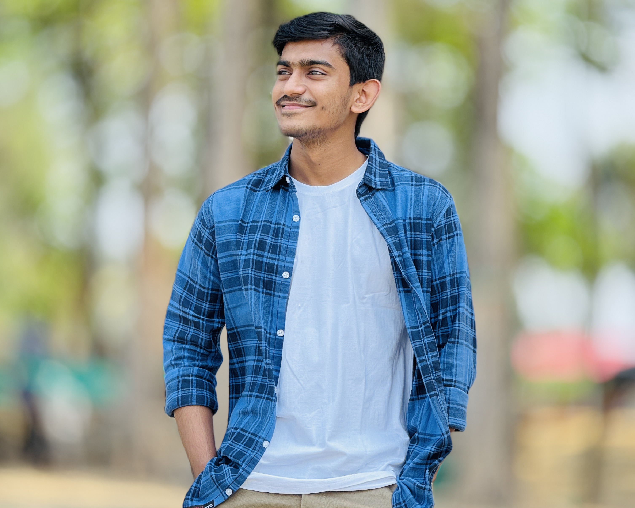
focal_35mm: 157
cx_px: 319
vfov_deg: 9.8
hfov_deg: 12.3
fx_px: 2950
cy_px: 230
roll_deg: -3.2
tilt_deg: +6.0
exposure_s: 1/198
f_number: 2.8
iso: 50
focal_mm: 15.66
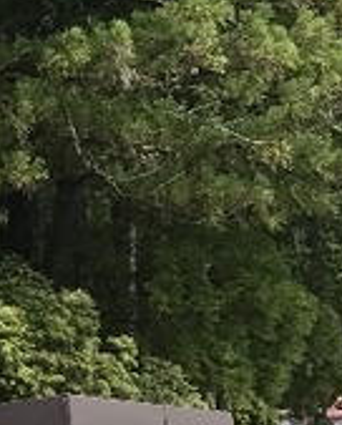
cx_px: -360
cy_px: 465
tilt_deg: -0.2
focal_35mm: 129
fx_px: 1626
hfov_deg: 10.9
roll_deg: +1.5
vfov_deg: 14.5
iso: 20
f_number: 1.8
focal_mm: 3.99
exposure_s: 1/1259
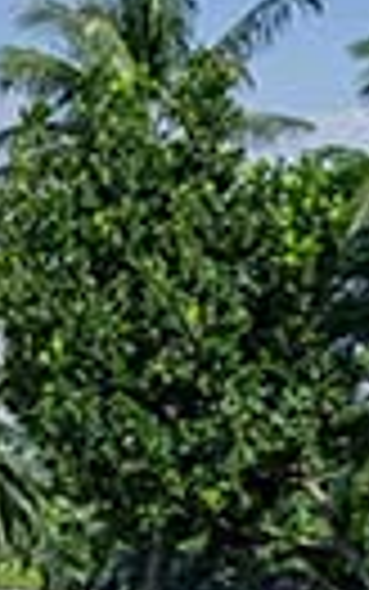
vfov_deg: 11.4
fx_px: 2877
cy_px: 766
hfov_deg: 6.0
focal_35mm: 179
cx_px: -1179
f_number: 10
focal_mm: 24
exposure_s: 1/200
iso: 80
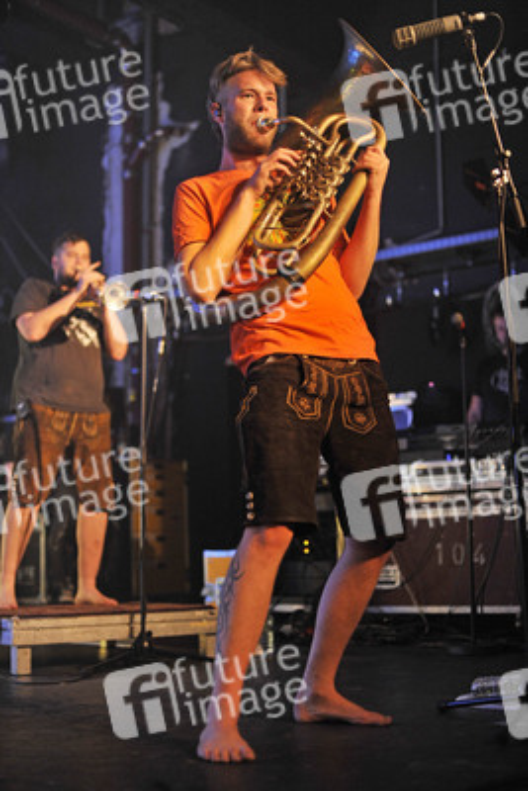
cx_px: 264
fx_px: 1099
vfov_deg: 39.6
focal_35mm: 50
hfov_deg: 27.0
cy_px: 396
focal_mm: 50
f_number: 2.2
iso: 1600
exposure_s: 1/160
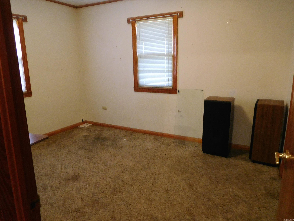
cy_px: 110
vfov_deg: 54.9
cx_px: 147
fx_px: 212
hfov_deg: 69.4
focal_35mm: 25
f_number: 3.4
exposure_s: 1/13
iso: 400
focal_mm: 4.5
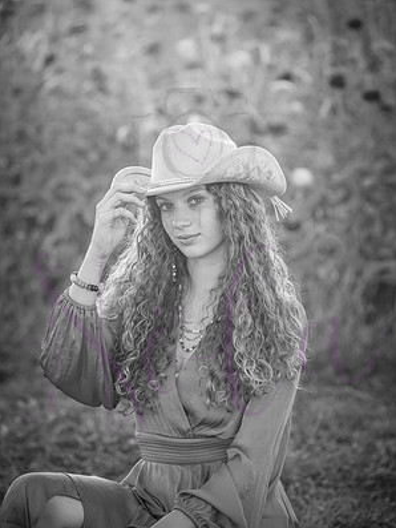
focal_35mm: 158
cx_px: 198
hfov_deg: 9.4
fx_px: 2409
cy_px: 265
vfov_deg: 12.5
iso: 1250
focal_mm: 145
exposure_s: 1/320
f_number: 4
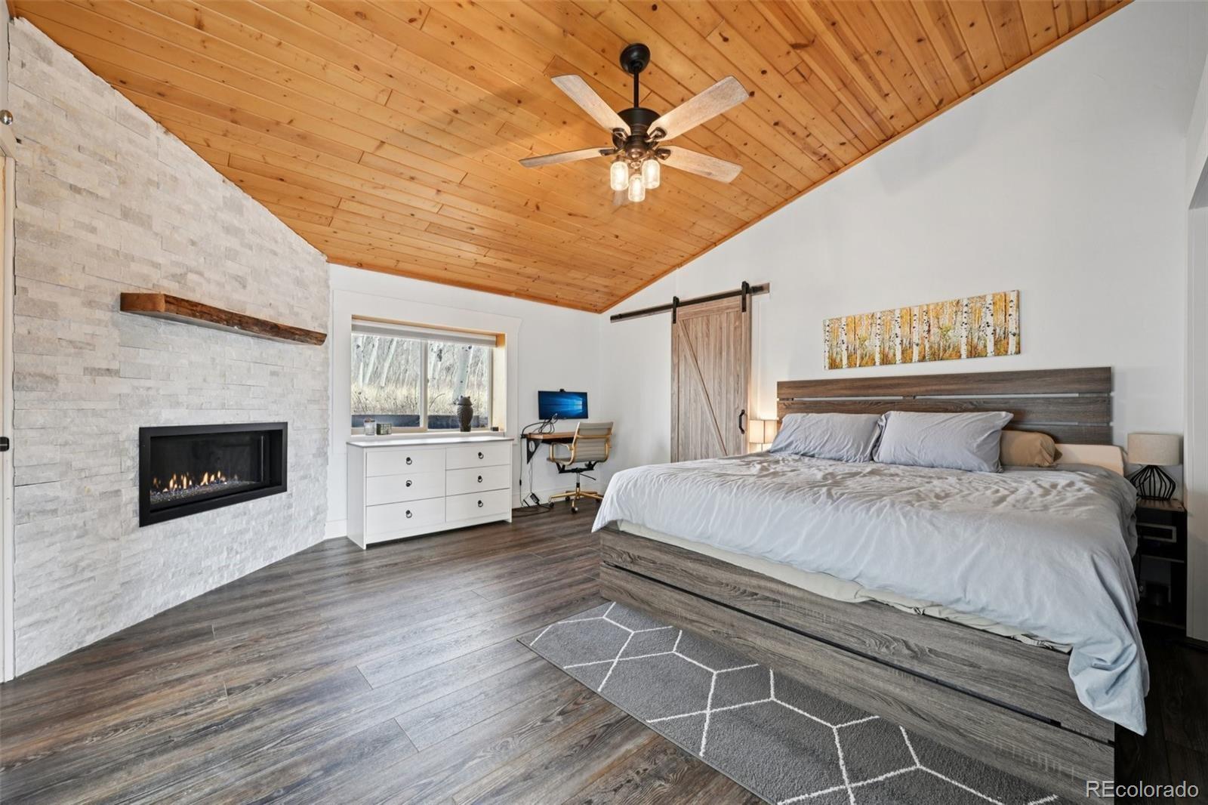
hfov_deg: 104.3
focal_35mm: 14
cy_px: 402
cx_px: 604
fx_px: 470
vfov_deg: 81.2
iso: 400
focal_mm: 14
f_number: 13
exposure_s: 1/8
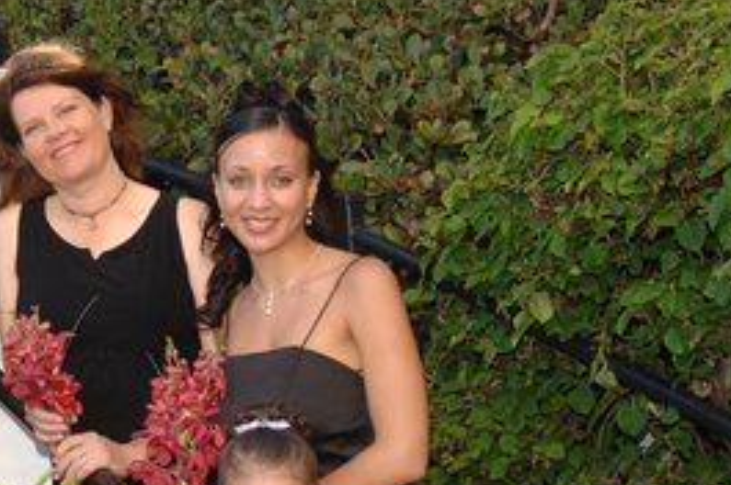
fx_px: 2353
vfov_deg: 11.8
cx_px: -3
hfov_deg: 17.3
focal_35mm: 116
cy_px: 269
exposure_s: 1/160
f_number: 6.3
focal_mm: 32
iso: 400
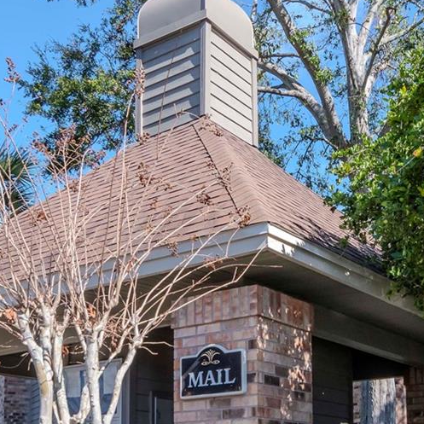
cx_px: 223
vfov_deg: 31.2
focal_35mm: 53
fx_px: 740
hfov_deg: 32.0
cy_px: 334
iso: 640
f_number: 9
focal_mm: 13
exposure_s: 1/400
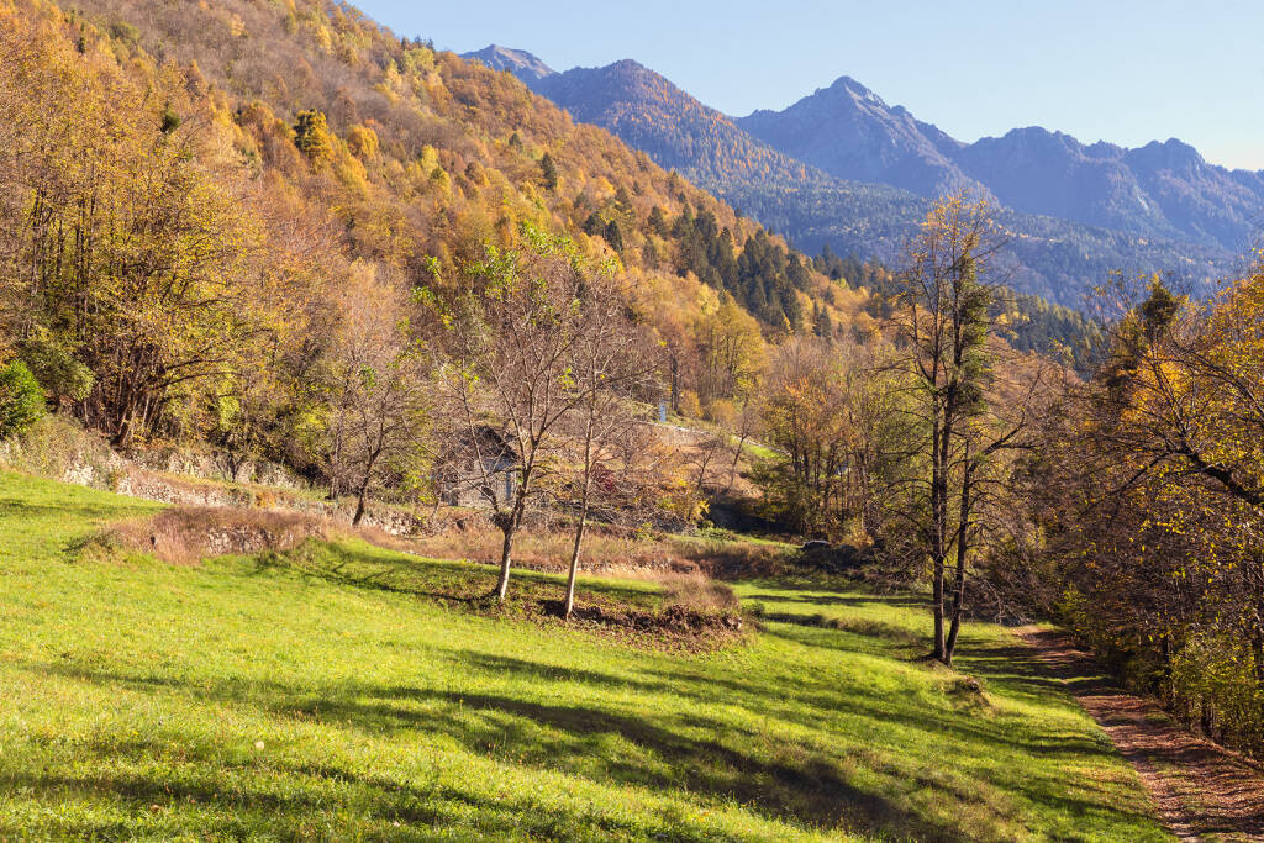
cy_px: 422
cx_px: 632
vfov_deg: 29.9
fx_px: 1580
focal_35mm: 45
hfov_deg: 43.6
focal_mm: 45
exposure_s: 1/30
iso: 200
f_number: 16
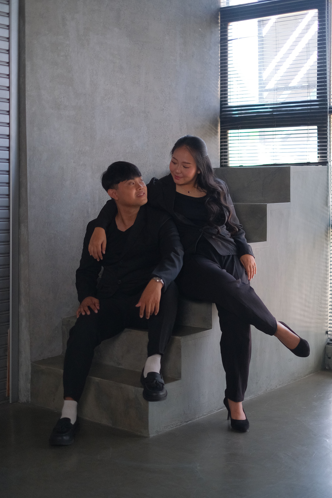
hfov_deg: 25.1
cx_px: 164
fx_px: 747
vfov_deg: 36.9
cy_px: 246
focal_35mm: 54
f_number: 1.4
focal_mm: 35
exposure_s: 1/2000
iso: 1600
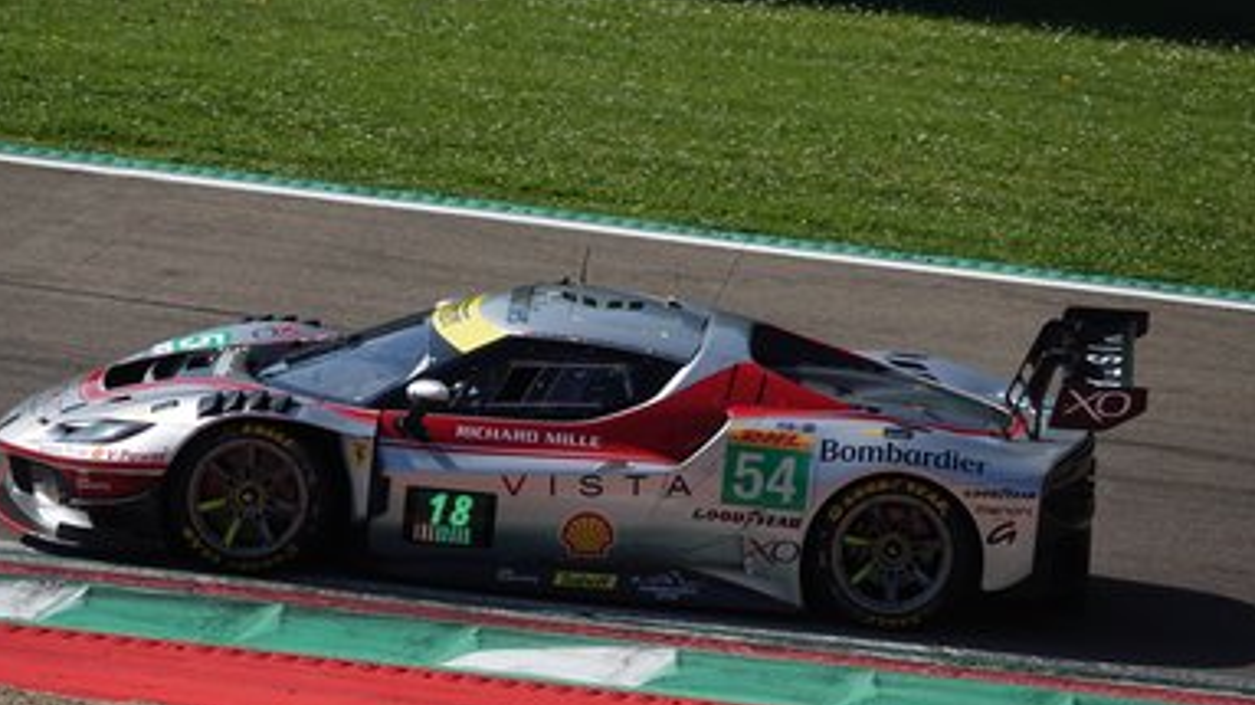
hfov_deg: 5.5
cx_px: 537
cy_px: 462
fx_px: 13105
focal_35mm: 394
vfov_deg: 3.1
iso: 125
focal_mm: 117.29
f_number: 4
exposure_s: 1/1600
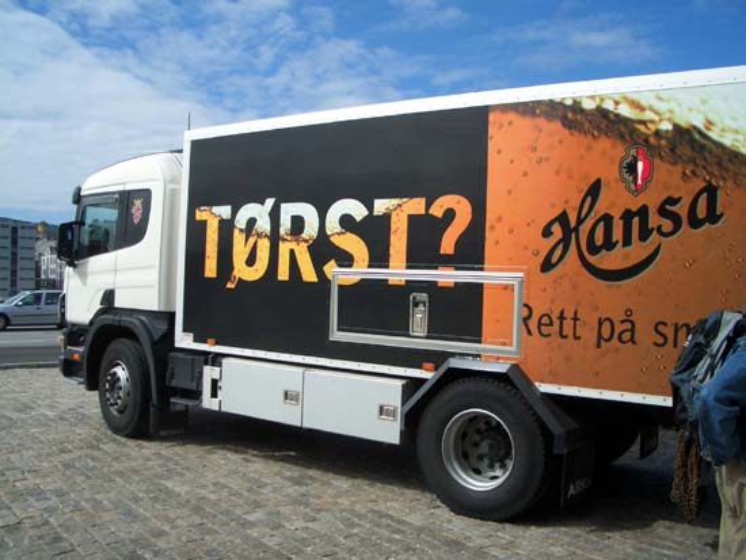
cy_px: 280
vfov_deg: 40.7
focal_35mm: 35
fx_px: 755
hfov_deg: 52.6
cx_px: 373
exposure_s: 1/800
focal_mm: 5.8
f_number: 4.3
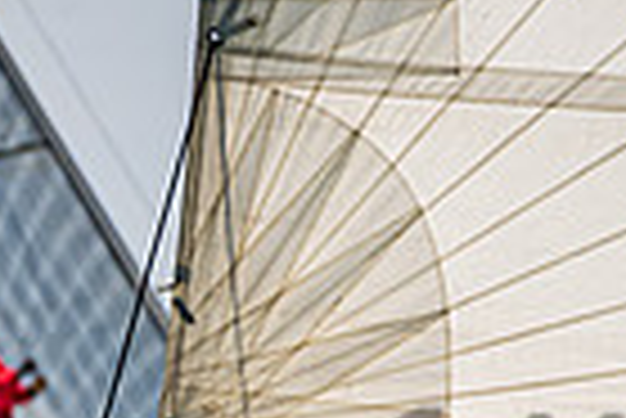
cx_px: -23
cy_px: 740
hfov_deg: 1.0
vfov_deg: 0.7
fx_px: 34274
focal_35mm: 1969
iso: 500
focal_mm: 400
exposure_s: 1/2000
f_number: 8
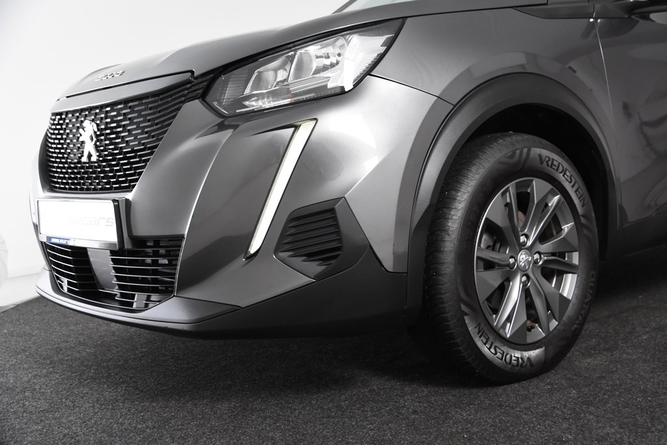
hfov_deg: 42.3
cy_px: 222
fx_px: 862
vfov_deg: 29.0
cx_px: 334
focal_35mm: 46
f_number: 4.5
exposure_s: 1/80
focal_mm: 31
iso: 1600
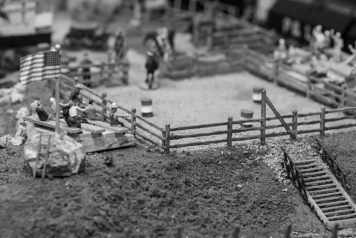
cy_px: 71
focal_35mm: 160
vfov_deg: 8.6
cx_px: 147
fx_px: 1583
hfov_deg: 12.8
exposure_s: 1/80
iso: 3200
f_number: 7.1
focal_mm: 96
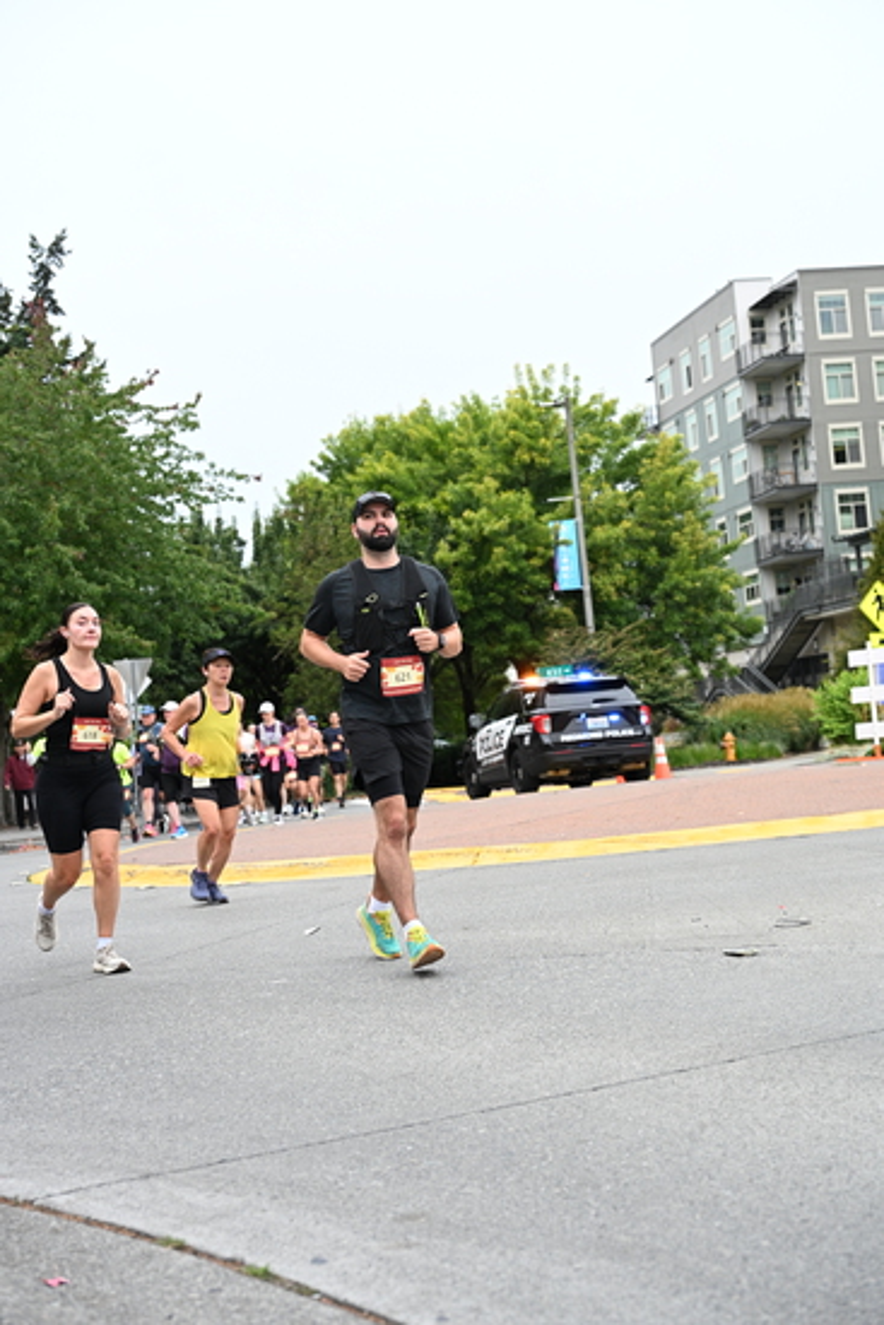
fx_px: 1914
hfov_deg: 26.0
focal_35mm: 52
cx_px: 442
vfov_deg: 38.2
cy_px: 662
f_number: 4
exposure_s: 1/800
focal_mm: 52
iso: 1600
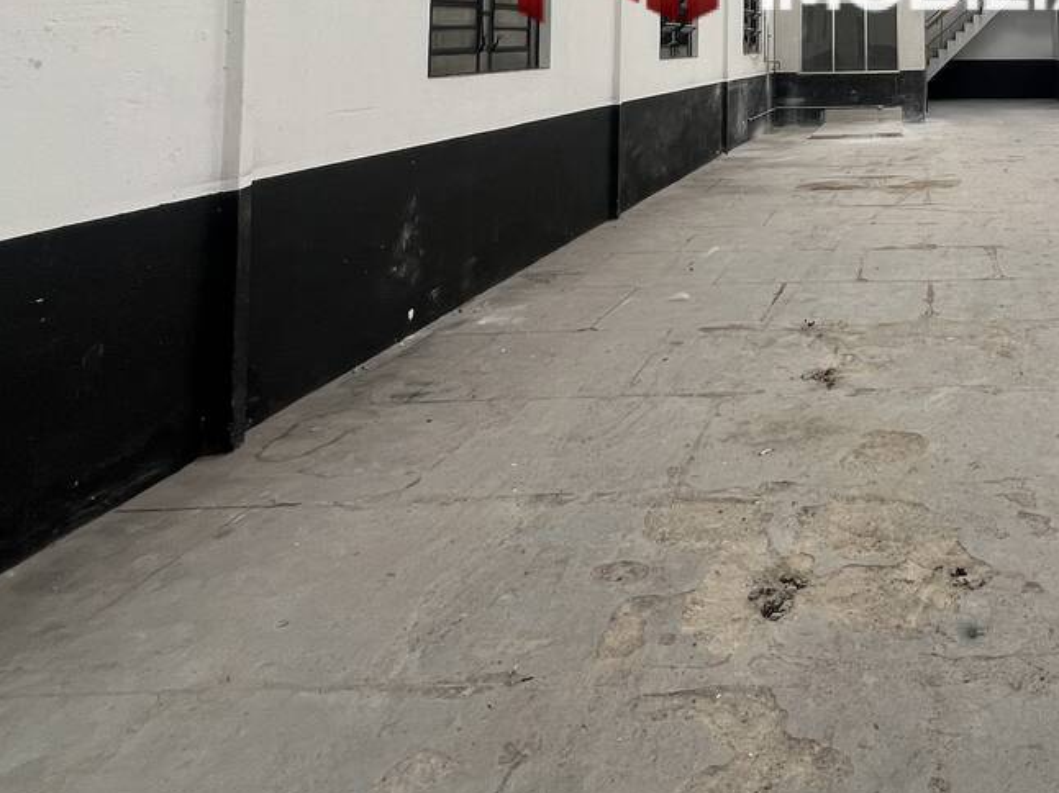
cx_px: 931
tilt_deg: +5.0
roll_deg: +1.1
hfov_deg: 54.6
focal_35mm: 29
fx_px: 887
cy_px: -43
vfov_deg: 40.6
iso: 50
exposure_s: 1/99
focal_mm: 1.57
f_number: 1.8
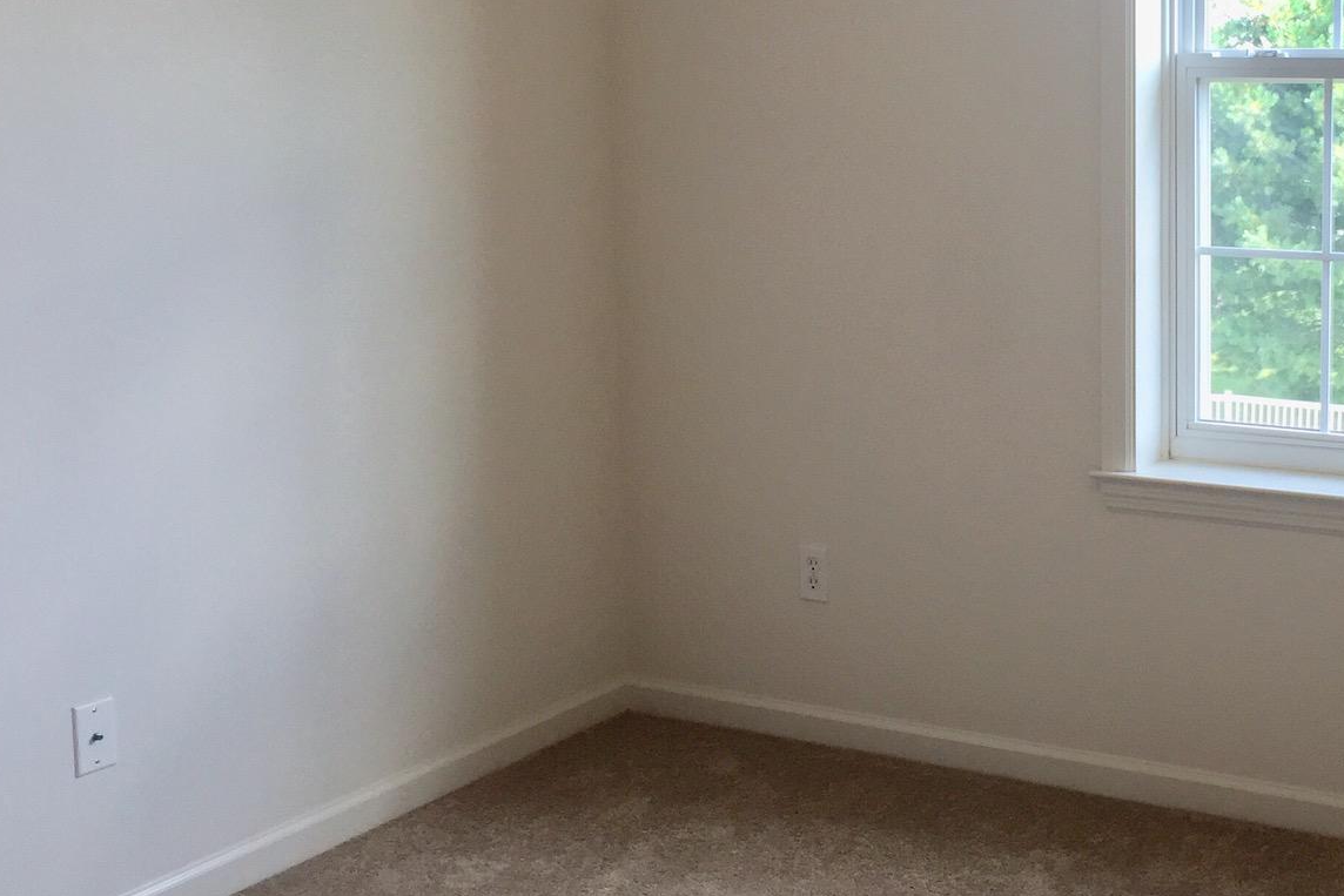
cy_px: 297
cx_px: 1150
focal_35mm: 54
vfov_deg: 24.9
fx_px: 2016
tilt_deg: -7.5
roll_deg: -0.6
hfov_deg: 35.2
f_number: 2.2
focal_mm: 4.15
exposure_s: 1/120
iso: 50
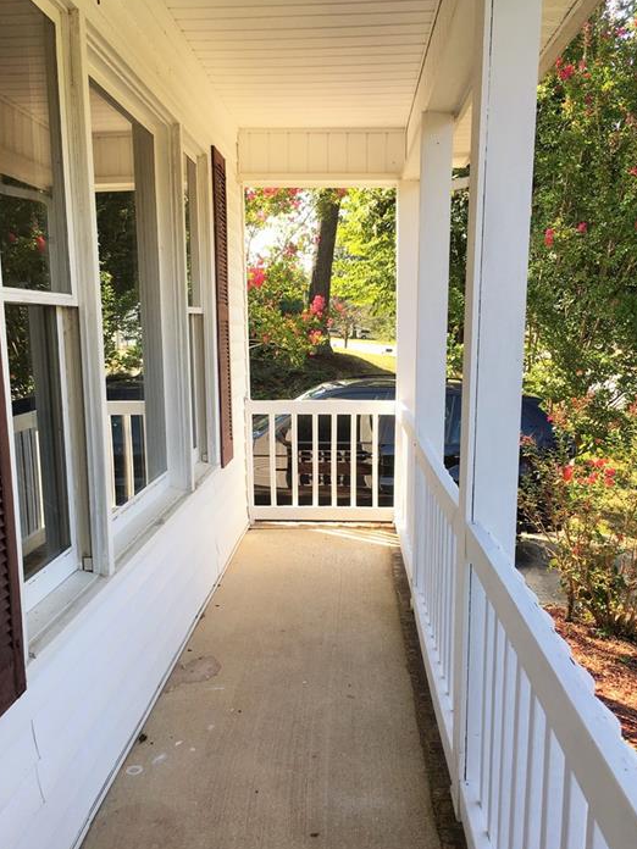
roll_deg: -0.6
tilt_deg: -11.6
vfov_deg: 56.8
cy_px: 456
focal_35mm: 32
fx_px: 785
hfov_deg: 44.1
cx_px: 303
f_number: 2.2
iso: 25
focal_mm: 4.15
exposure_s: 1/251
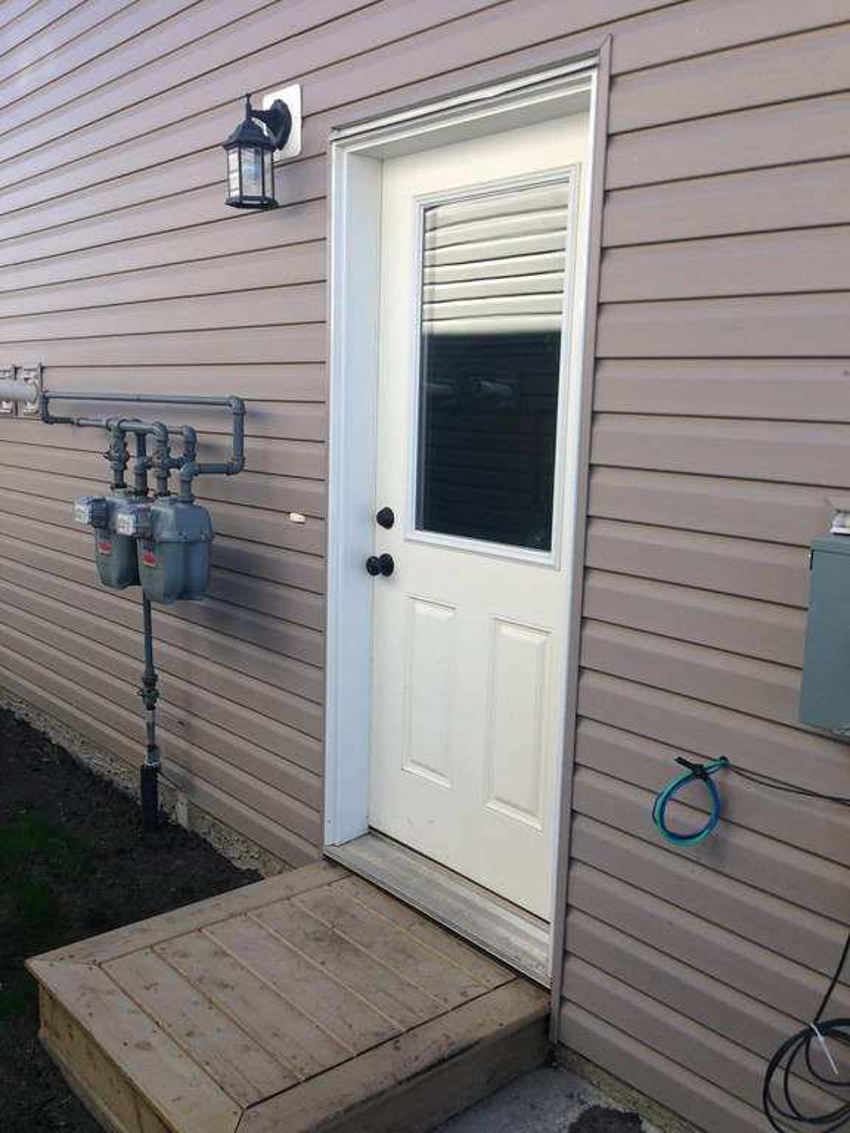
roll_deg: -2.5
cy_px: 566
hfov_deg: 42.9
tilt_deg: -10.7
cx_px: 425
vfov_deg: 55.4
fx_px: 1080
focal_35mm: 33
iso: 50
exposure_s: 1/257
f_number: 2.4
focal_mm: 4.12
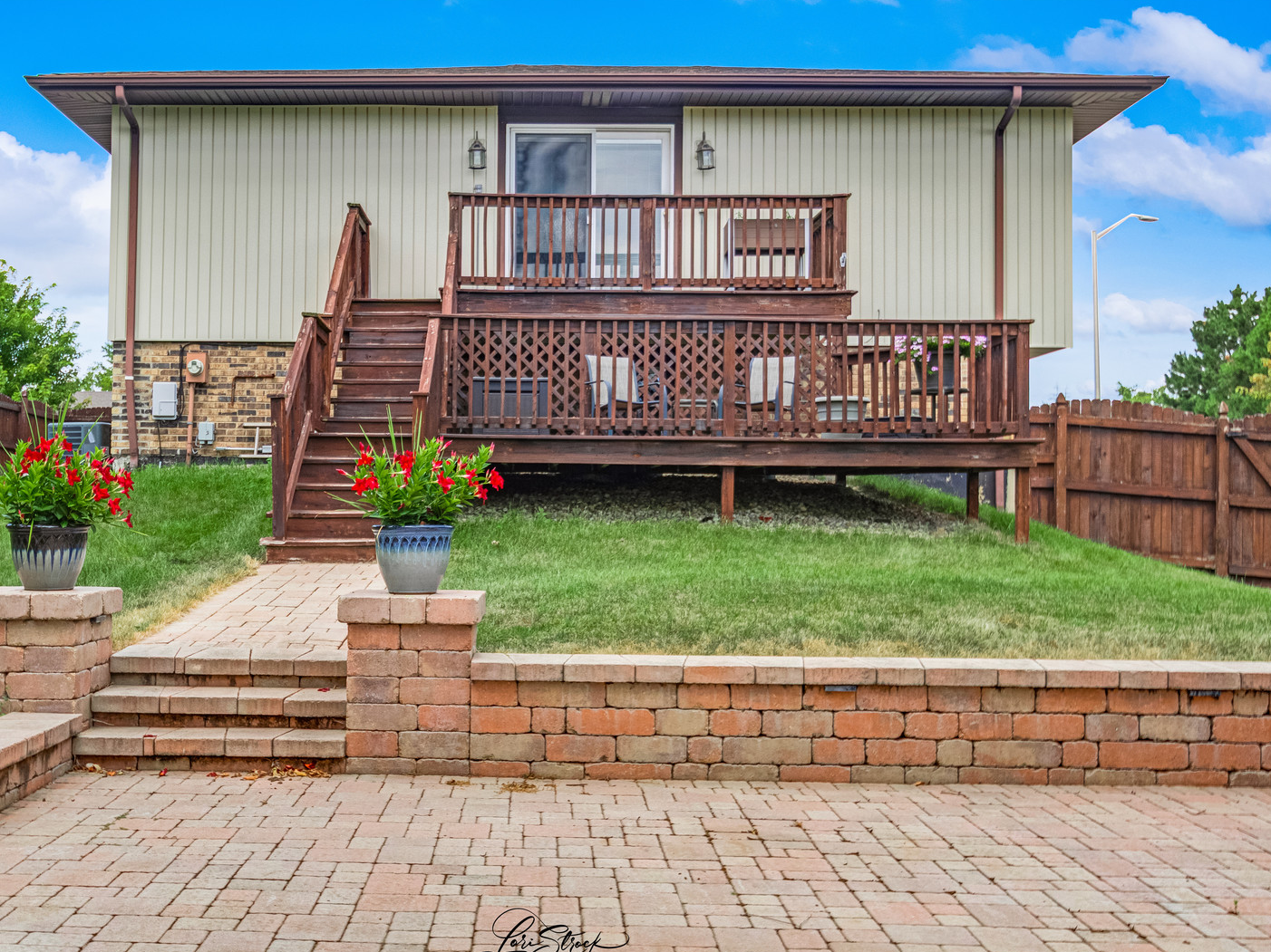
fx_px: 1468
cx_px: 553
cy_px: 483
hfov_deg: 46.7
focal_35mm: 40
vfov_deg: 35.9
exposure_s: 1/1250
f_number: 8
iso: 400
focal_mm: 24
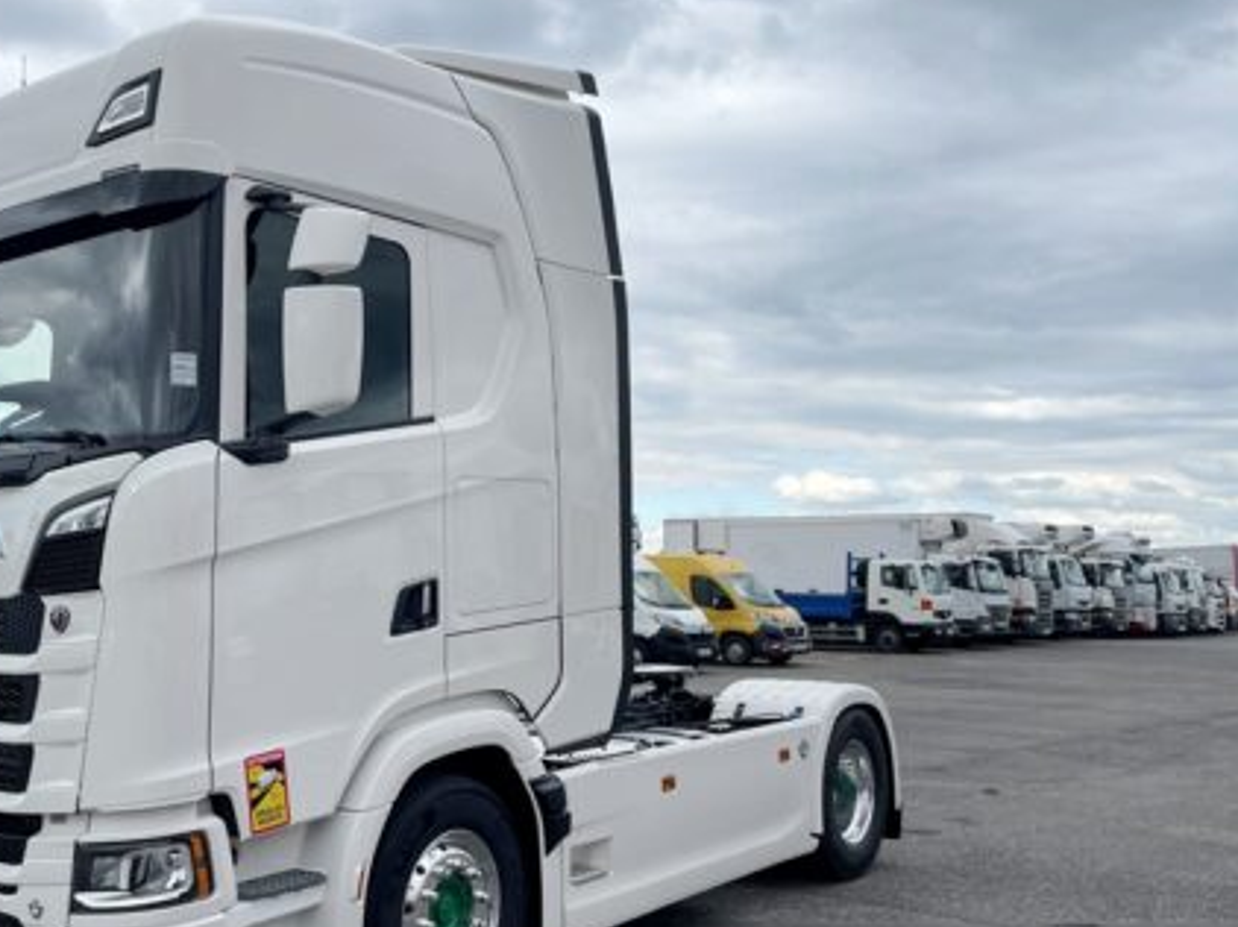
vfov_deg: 38.5
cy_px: 546
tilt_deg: +6.9
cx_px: 367
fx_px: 1323
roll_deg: +0.9
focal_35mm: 37
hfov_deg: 48.9
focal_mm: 4.2
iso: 32
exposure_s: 1/2353
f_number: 1.6
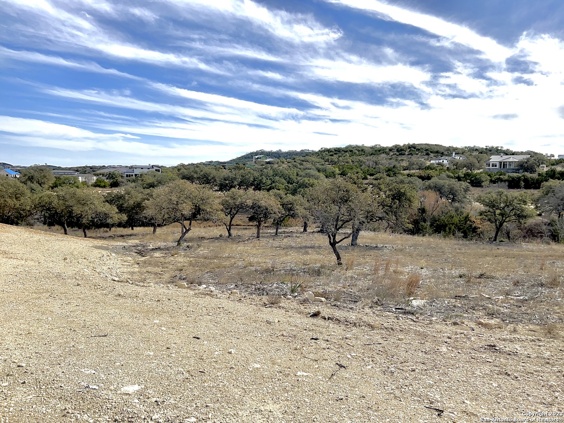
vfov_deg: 53.1
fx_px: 424
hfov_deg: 67.3
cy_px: 212
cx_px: 282
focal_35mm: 26
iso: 50
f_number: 1.5
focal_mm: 5.7
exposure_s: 1/6579
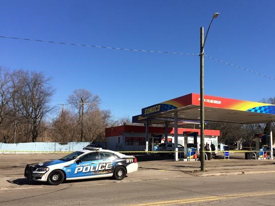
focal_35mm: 34
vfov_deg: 41.8
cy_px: 113
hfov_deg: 53.7
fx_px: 270
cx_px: 161
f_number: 2.2
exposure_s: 1/1953
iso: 32
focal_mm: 4.15
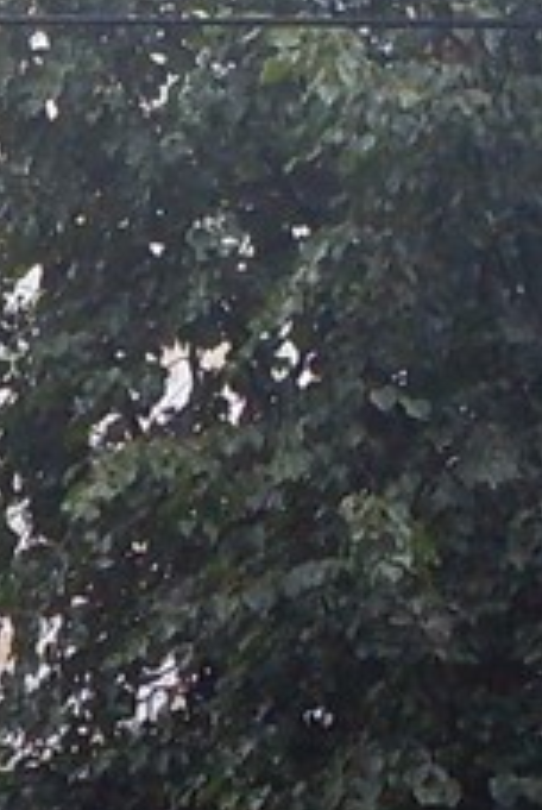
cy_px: 812
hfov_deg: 5.5
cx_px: -205
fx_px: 5606
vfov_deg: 8.2
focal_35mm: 249
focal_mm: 6.3
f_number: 2.8
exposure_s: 1/90
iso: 80
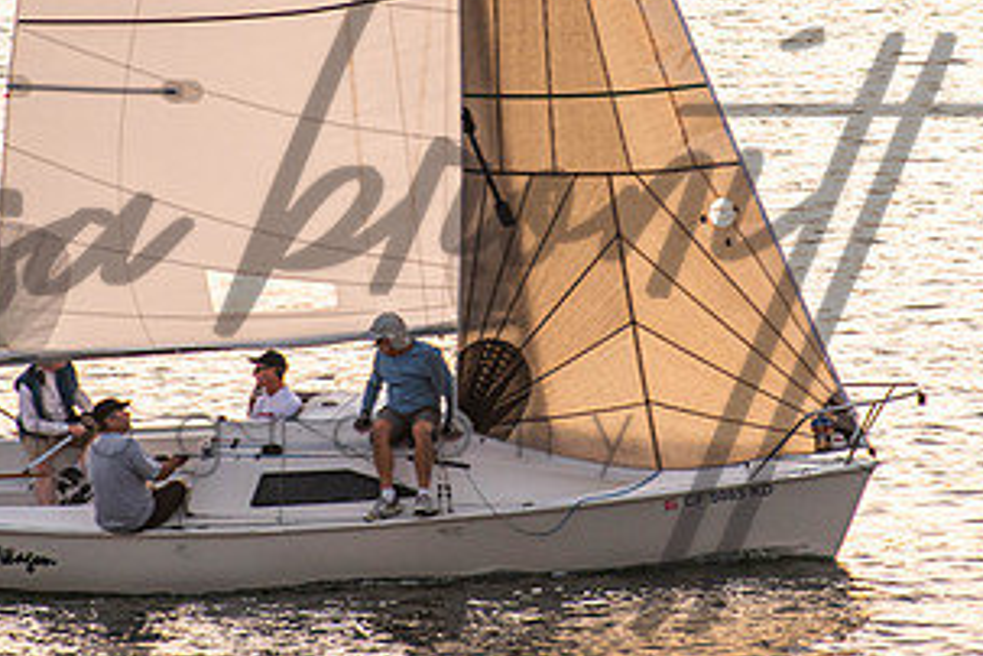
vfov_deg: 2.5
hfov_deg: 3.7
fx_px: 15290
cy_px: 187
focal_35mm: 560
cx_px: 490
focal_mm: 195
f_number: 6.3
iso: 800
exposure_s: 1/60
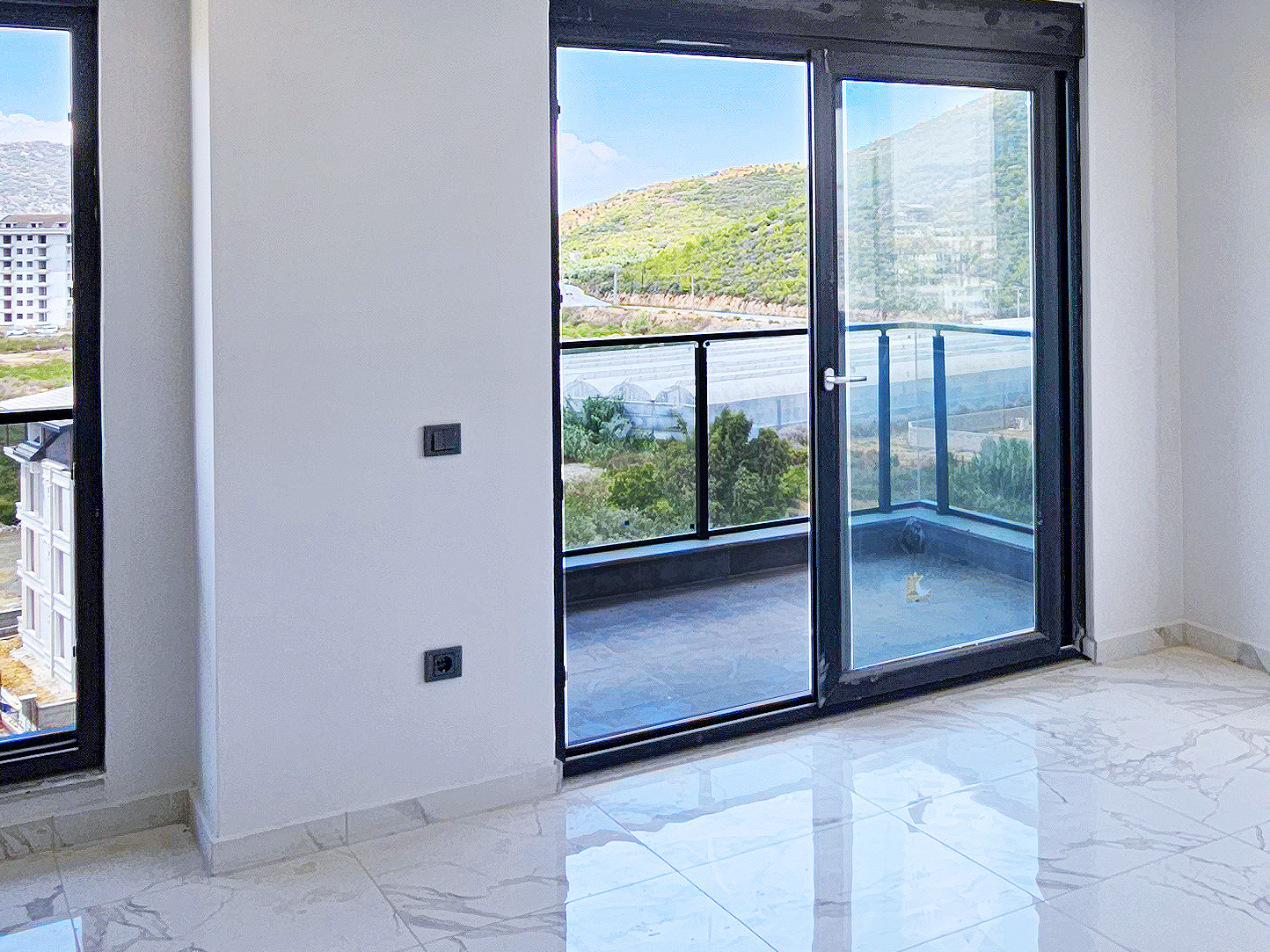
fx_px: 1321
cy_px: 210
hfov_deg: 50.4
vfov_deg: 38.4
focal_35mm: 36
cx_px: 848
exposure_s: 1/406
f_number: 2.2
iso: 50
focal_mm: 2.2
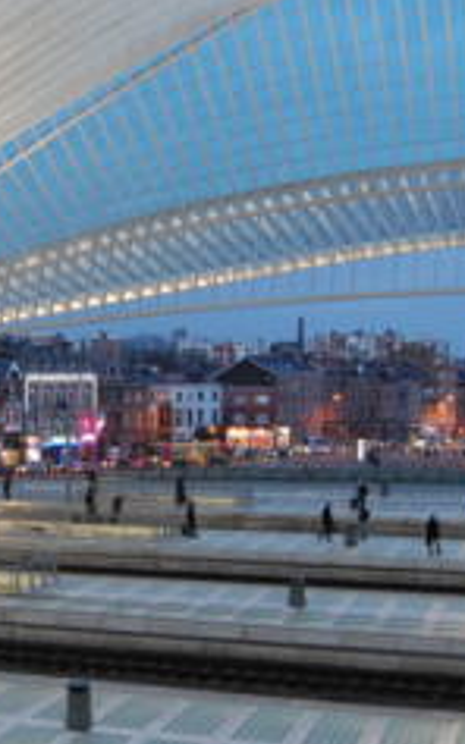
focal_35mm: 58
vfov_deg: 35.1
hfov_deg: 22.0
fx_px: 1177
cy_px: 413
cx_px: 88
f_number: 3.5
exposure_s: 1/25
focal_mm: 18
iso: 800
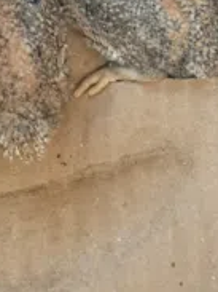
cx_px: 115
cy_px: 51
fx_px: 883
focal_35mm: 105
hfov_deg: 14.1
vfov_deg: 18.5
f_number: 1.78
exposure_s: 1/40
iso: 500
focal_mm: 6.76
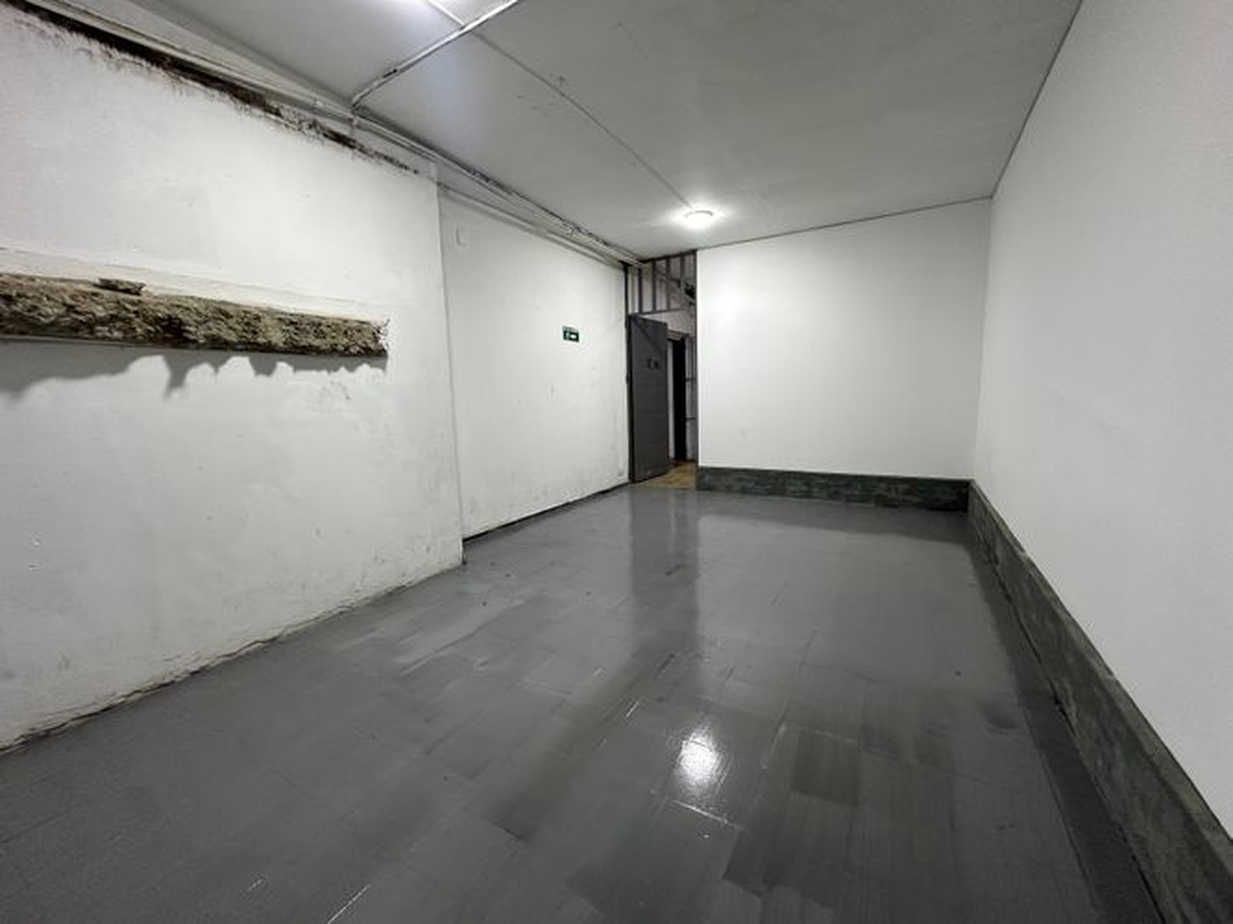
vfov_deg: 85.7
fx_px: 499
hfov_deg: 102.1
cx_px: 616
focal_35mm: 14
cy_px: 462
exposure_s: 1/120
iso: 200
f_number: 2.2
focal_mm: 2.22
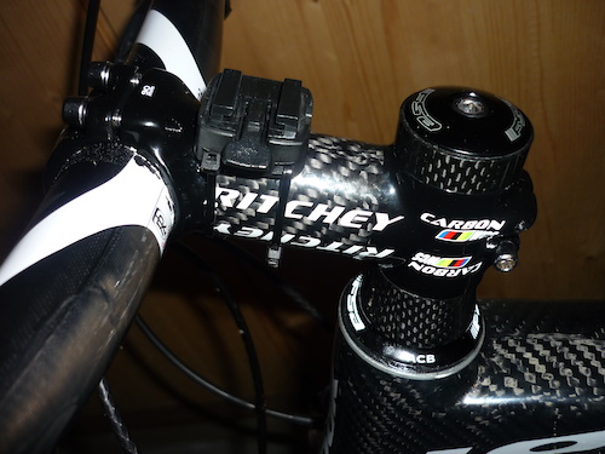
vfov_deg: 42.9
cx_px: 302
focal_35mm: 33
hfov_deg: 55.4
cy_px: 227
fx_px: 577
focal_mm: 5.5
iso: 100
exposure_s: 1/30
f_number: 2.8
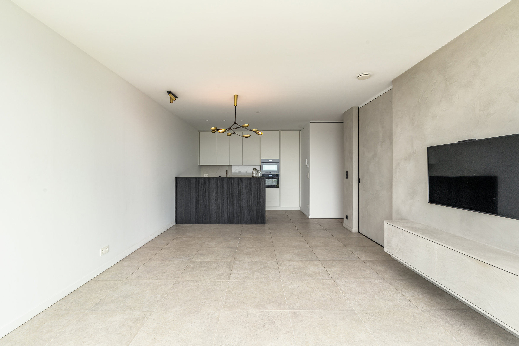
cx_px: 260
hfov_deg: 93.3
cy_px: 173
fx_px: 245
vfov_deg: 70.5
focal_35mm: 17
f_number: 11
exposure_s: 1/25
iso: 250
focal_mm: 17
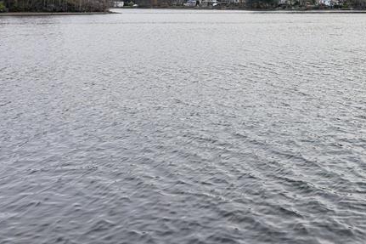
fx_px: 386
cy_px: 17
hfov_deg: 42.9
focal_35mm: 38
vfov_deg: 32.9
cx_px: 374
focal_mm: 16
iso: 100
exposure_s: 1/250
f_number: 9
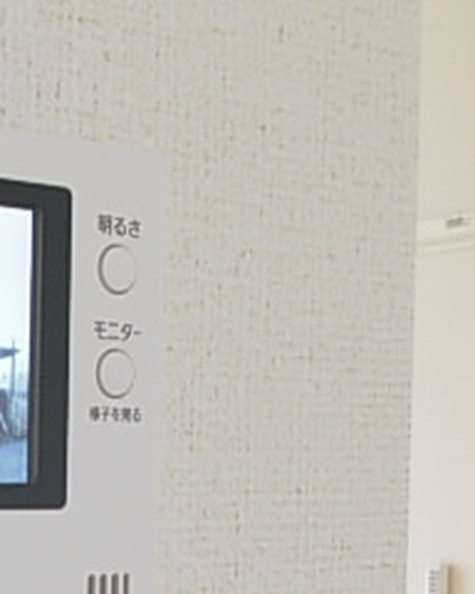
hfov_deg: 19.2
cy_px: 537
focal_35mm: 73
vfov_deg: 25.2
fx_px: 1283
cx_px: -163
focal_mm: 4
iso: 160
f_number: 2.7
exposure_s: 1/25
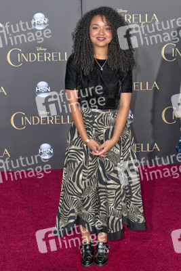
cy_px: 136
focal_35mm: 56
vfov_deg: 35.6
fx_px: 422
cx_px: 90
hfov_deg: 24.2
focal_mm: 56
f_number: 4
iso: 400
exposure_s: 1/400
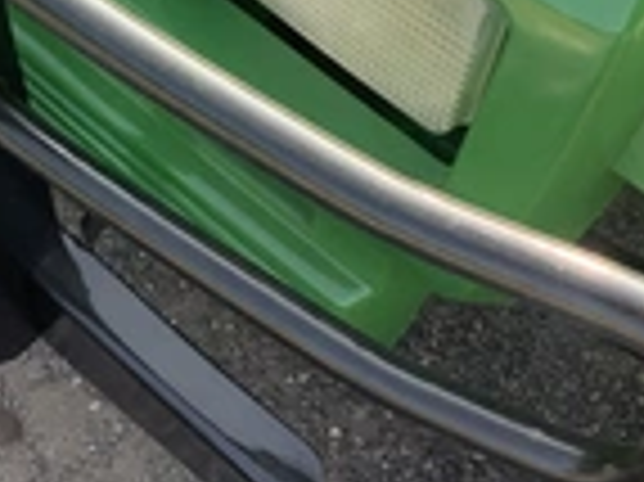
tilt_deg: -51.0
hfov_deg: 21.7
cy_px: -59
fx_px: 1617
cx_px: -9
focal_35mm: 87
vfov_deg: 16.4
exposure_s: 1/152
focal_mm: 3.3
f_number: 2.4
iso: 25
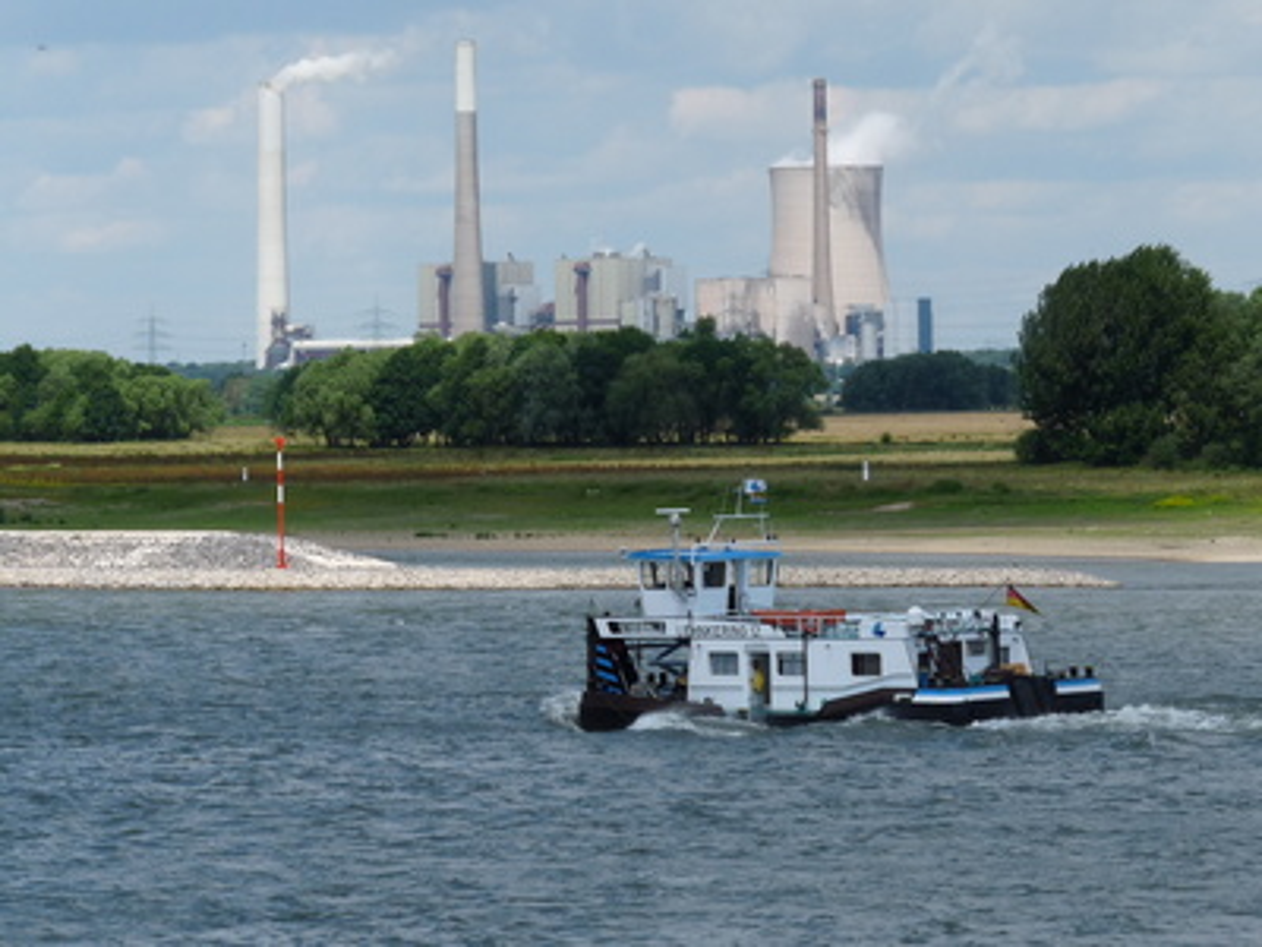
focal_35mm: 218
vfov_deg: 6.8
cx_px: 631
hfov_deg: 9.1
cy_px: 474
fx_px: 7948
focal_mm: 27.5
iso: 100
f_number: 6.3
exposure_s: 1/500
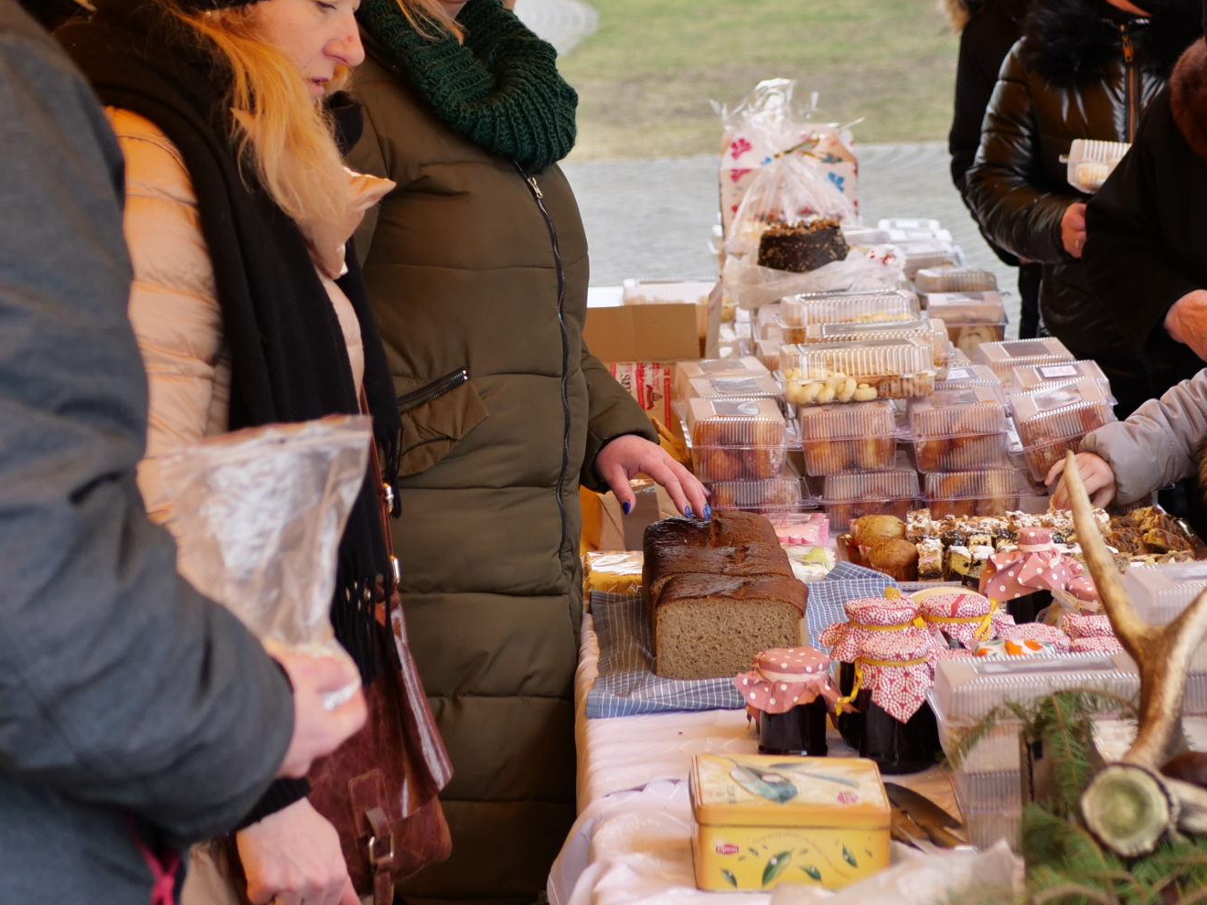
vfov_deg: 15.2
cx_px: 845
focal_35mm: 97
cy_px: 210
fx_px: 3382
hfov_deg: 20.1
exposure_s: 1/200
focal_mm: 25
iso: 200
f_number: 2.2
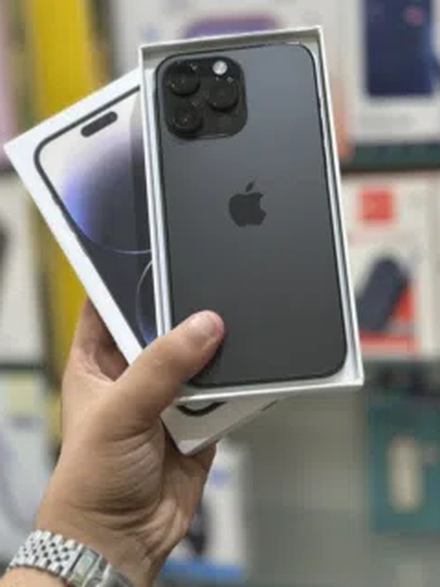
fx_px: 1017
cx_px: 213
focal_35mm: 60
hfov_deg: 24.4
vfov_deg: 32.1
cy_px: 227
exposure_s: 1/100
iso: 100
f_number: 1.78
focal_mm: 6.86
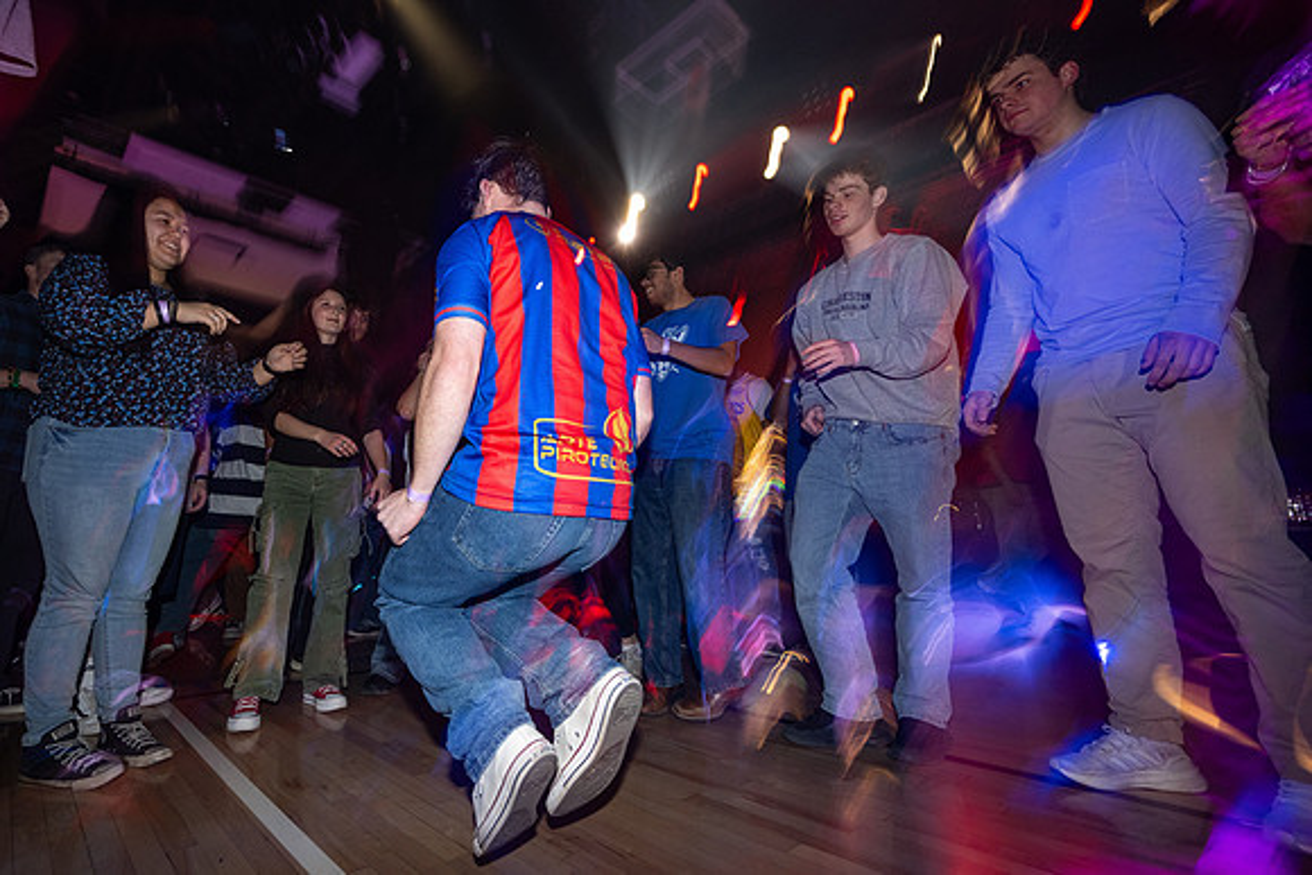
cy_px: 429
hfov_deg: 92.1
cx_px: 518
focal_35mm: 17
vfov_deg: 70.7
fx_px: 617
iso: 640
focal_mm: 14
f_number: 5
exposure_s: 1/2.5
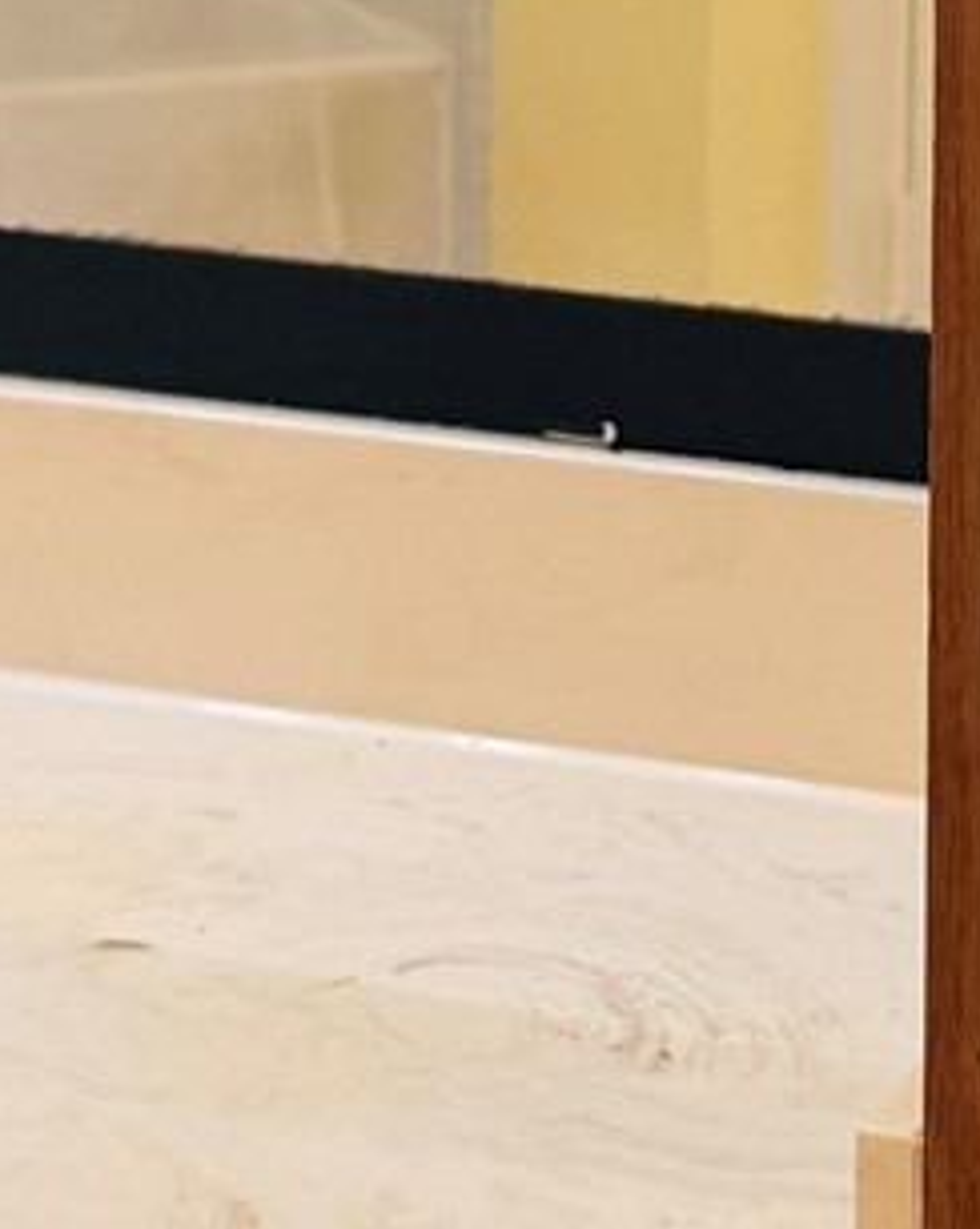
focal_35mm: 157
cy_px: -631
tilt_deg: -5.7
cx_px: 623
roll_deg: -0.1
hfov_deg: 9.8
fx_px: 5703
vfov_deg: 11.7
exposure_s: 1/125
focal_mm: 6.76
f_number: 1.78
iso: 100
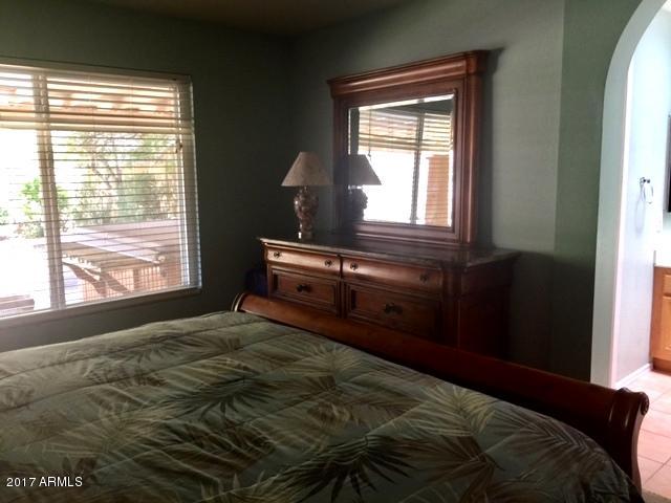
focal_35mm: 29
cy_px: 252
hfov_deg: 61.7
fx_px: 562
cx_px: 336
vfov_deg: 48.2
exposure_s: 1/15
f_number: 2.2
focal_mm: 4.15
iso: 50
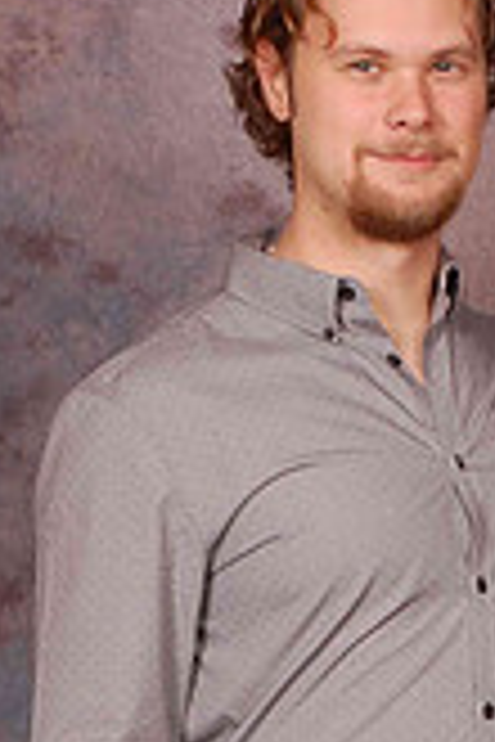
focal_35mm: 155
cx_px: 520
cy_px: 796
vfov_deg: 13.0
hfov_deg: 8.8
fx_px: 3197
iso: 200
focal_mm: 38
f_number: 10
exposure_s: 1/125
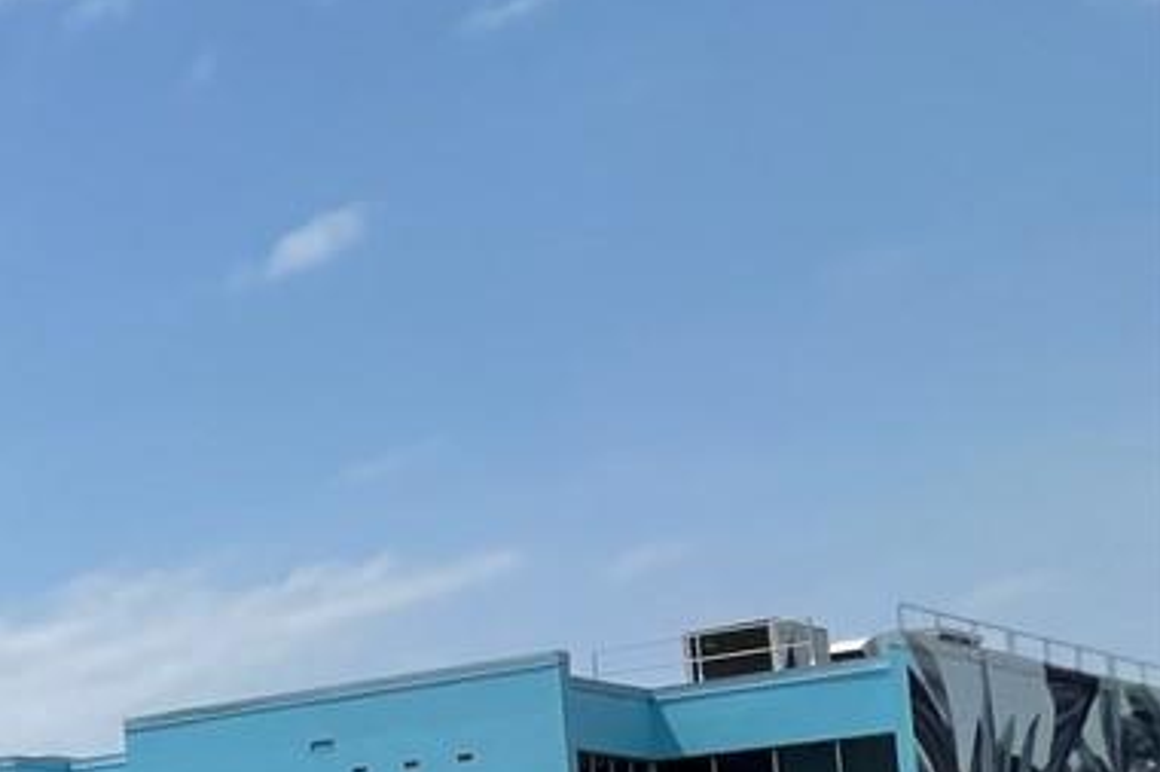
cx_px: -1273
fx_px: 1836
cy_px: 934
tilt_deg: +3.2
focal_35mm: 57
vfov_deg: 21.9
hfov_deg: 18.2
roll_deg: -0.5
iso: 32
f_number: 1.8
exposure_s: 1/2179
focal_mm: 1.57
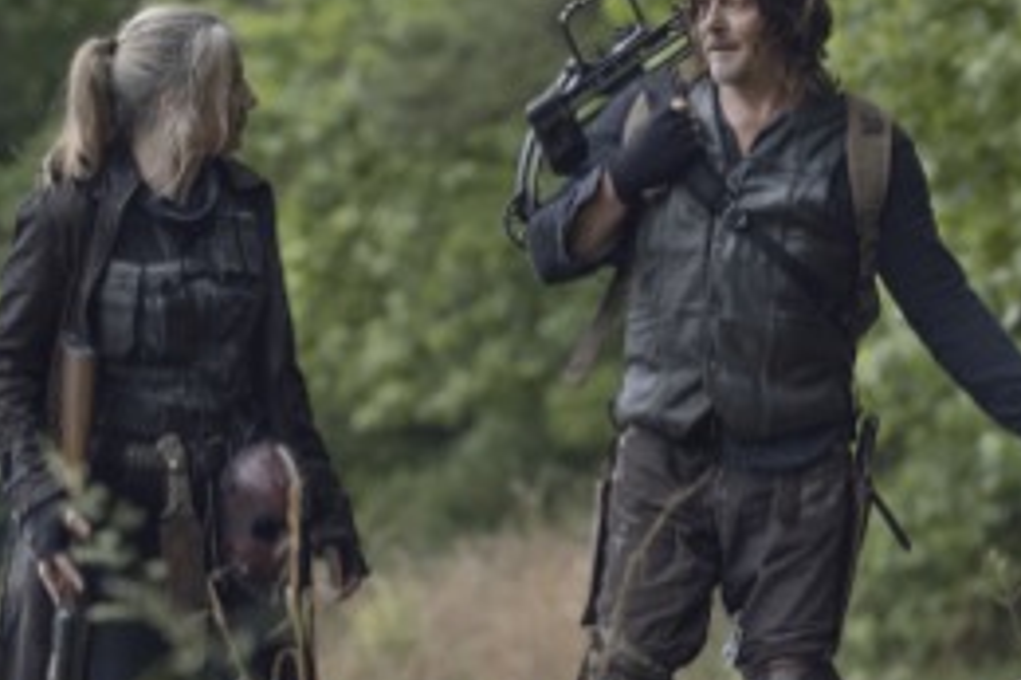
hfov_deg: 5.4
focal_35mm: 384
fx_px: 10883
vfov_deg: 3.6
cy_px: 450
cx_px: 448
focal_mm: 200
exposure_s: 1/400
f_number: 5
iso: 640
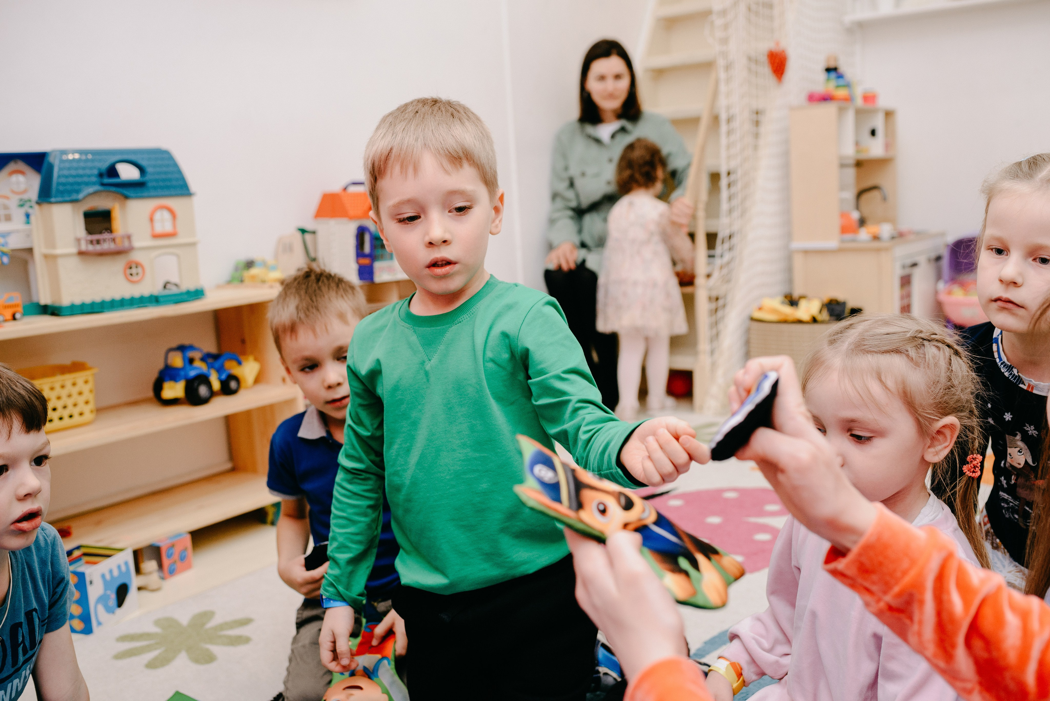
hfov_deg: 54.4
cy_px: 350
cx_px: 525
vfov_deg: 37.9
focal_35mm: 35
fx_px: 1021
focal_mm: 35
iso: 400
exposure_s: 1/160
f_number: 3.2
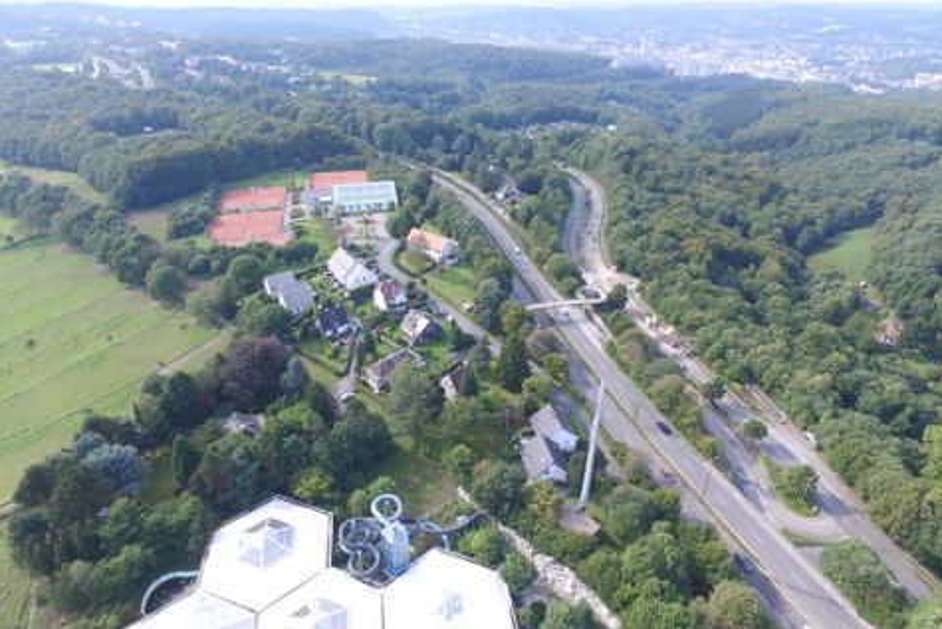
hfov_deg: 81.2
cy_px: 290
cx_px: 474
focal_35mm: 21
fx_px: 550
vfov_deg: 59.5
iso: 100
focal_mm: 3.61
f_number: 2.8
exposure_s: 1/175
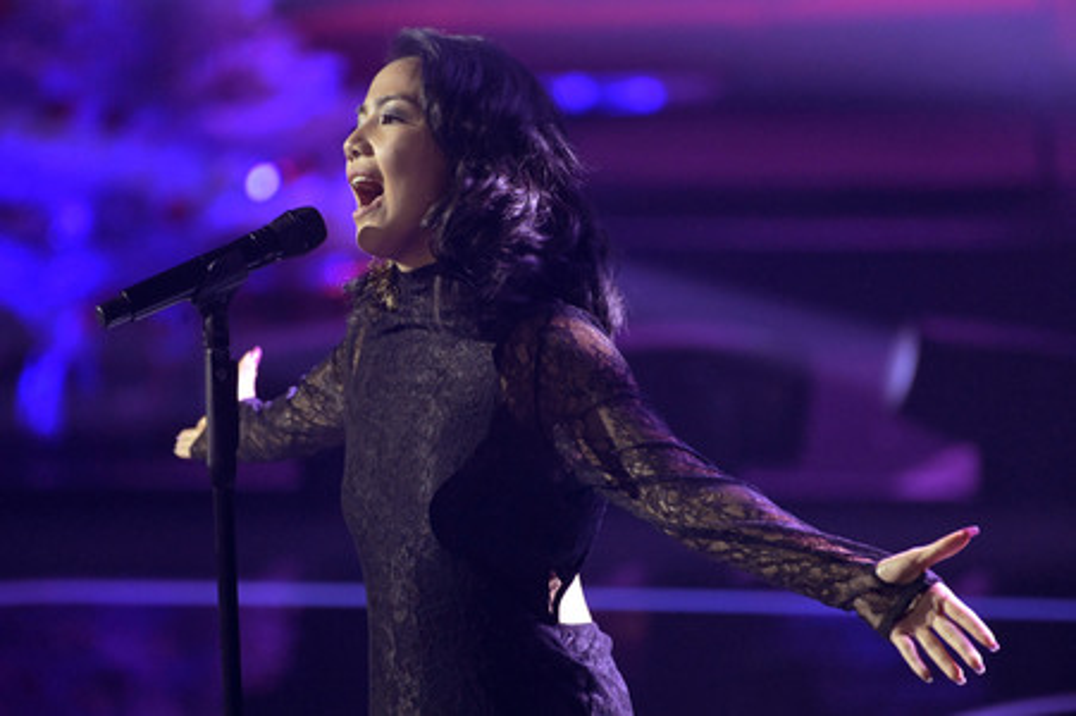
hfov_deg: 4.1
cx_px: 538
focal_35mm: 500
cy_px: 358
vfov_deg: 2.7
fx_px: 14933
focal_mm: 500
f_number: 5.6
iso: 12800
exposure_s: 1/250
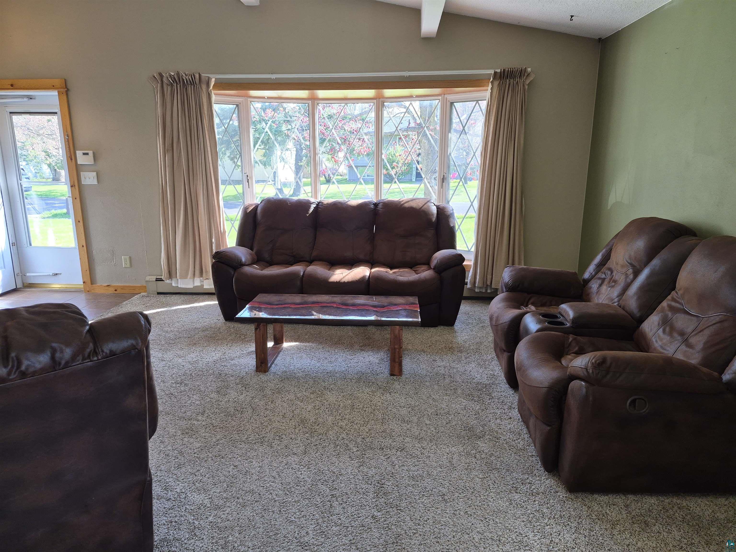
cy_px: 276
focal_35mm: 23
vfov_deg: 58.9
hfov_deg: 73.9
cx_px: 368
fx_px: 489
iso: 100
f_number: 1.8
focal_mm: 5.4
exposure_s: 1/120
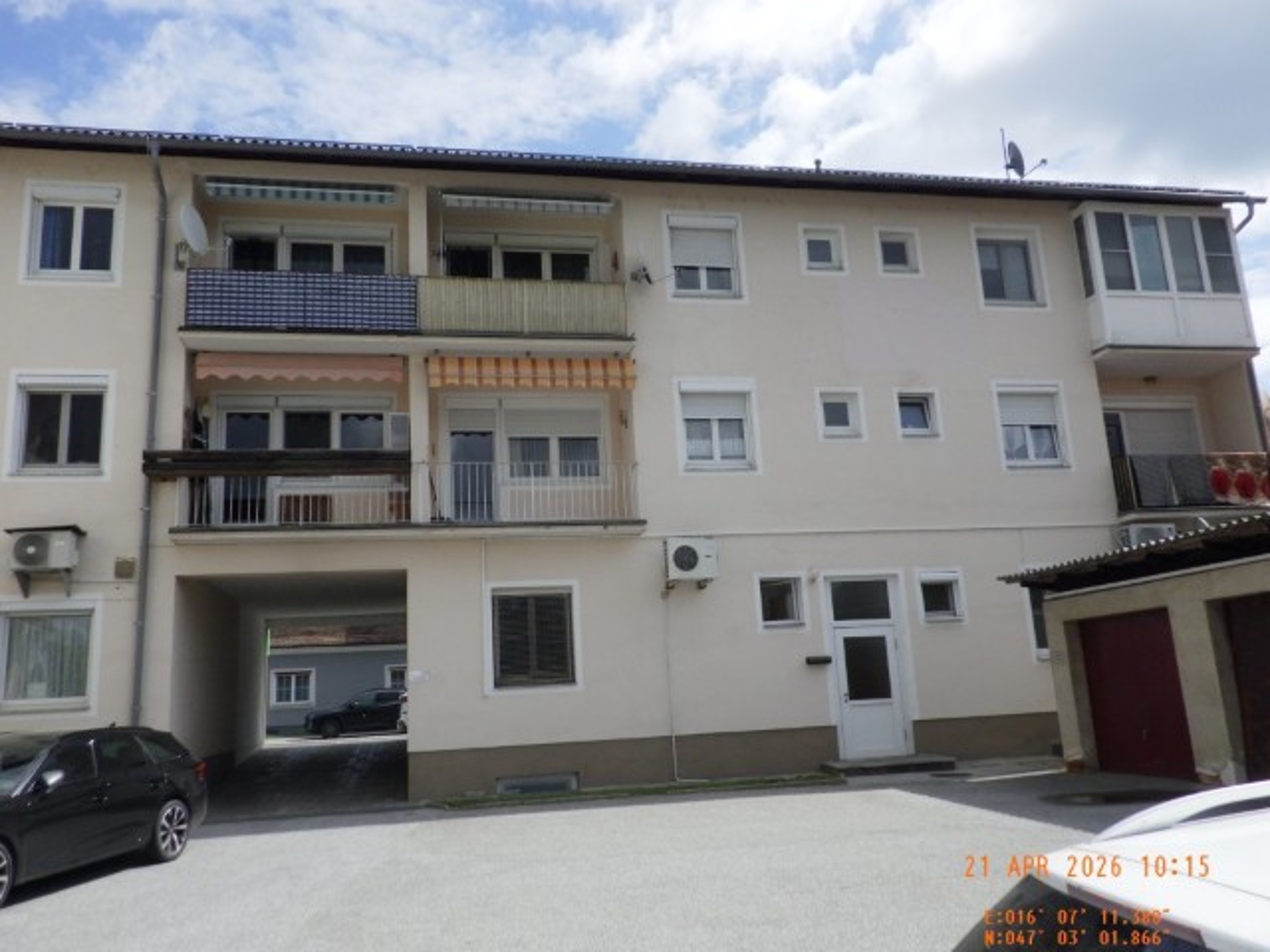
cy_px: 476
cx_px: 635
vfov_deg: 49.7
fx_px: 1027
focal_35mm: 28
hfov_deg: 63.4
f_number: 4.2
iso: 250
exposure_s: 1/1500
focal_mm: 5
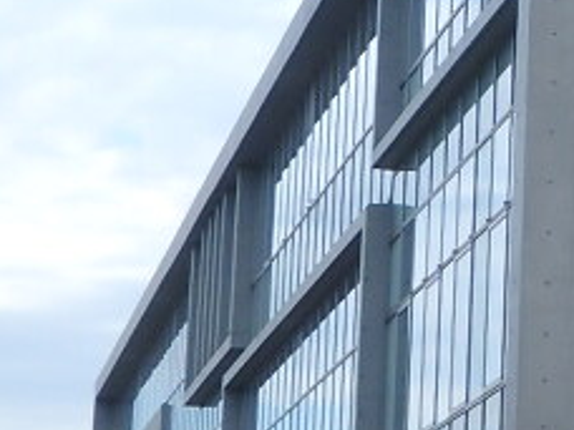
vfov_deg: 9.1
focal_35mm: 163
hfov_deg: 10.9
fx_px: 2703
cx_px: 1191
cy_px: 176
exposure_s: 1/400
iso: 125
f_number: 5.1
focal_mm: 6.9
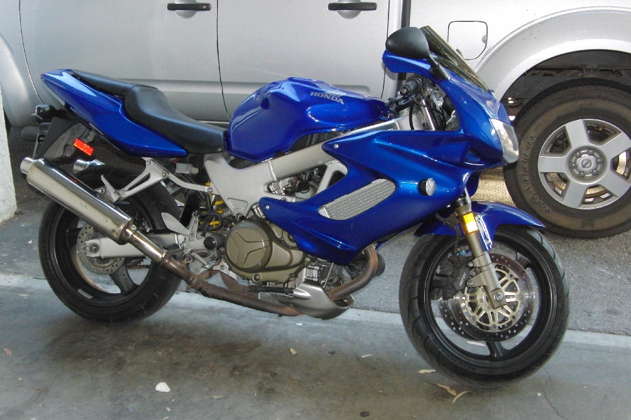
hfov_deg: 38.2
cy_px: 190
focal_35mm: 52
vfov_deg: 26.0
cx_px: 310
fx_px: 911
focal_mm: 8.7
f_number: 3.3
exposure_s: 1/60
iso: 400
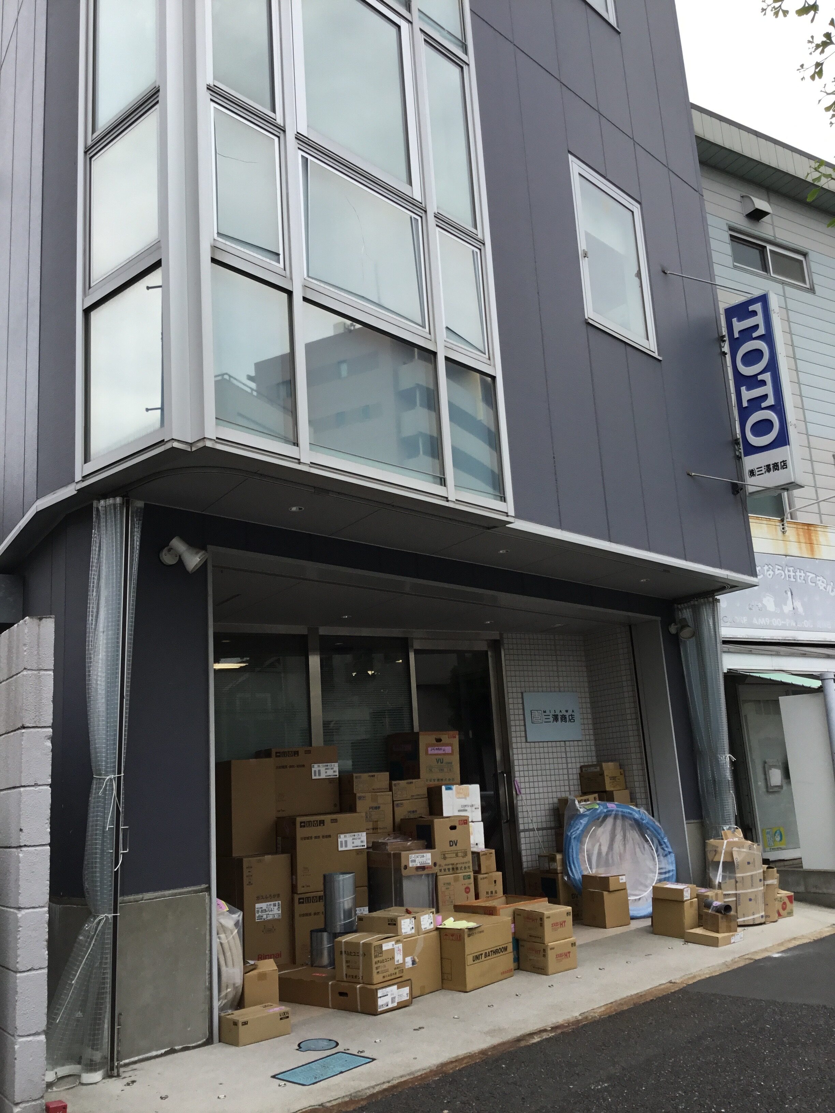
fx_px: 997
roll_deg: +4.7
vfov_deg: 58.4
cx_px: 418
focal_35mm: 31
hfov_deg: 45.4
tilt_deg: +11.3
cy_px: 556
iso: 25
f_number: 2.4
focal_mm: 3.3
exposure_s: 1/657
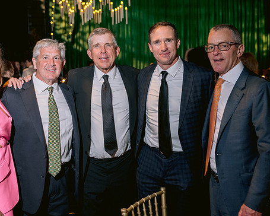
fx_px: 360
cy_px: 104
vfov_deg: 33.4
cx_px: 102
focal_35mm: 45
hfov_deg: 40.9
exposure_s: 1/80
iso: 800
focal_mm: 35
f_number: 2.8
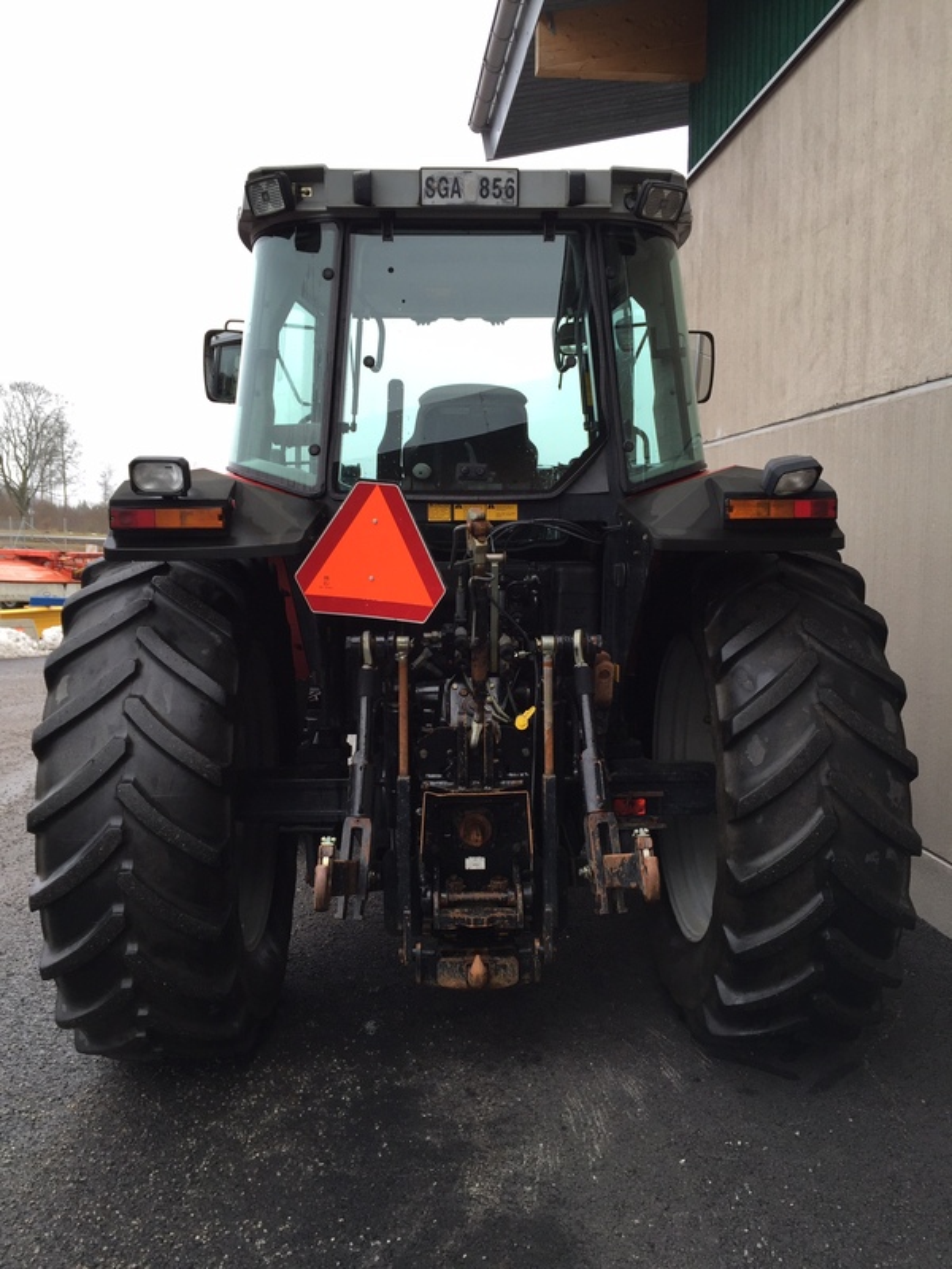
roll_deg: +0.4
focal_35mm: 29
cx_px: 476
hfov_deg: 48.2
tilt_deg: -5.3
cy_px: 634
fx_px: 1063
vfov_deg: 61.7
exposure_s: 1/120
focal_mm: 4.15
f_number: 2.2
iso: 32
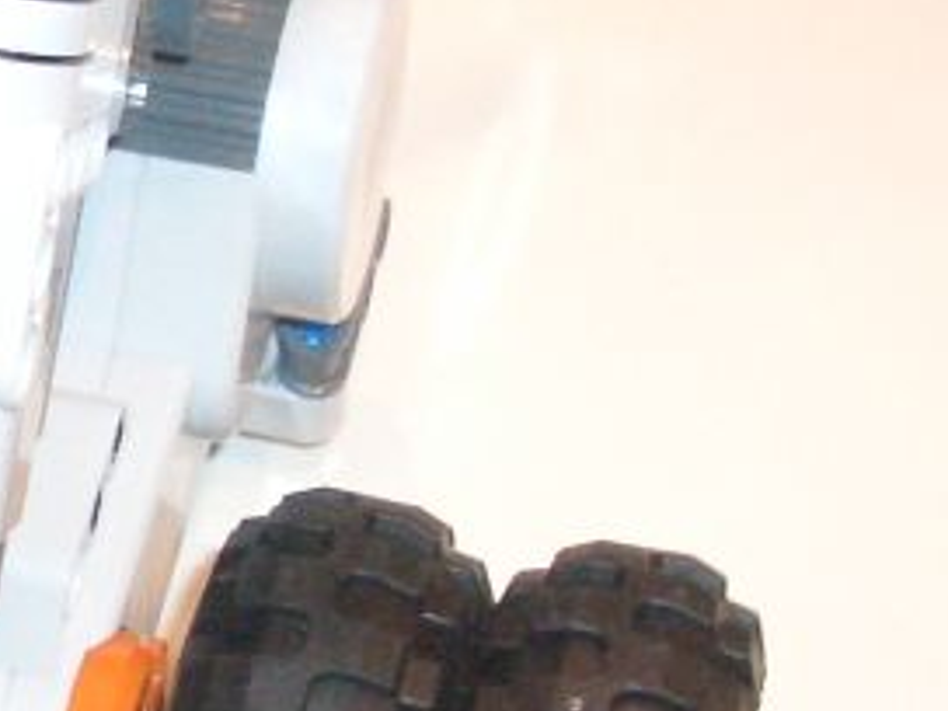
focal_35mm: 148
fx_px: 4053
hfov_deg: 12.8
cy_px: 464
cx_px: -362
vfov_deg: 10.0
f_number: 2.6
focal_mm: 5.8
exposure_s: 1/125
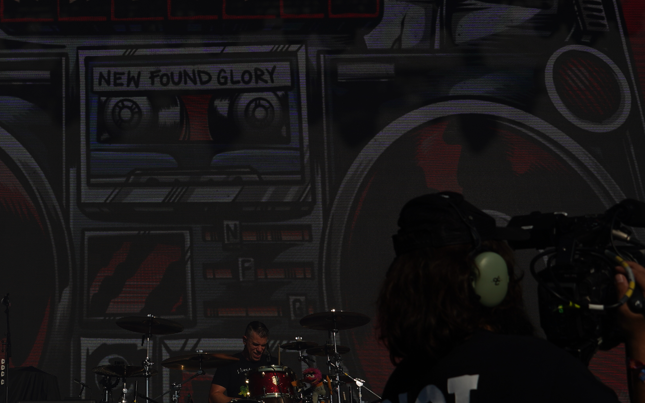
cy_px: 142
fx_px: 1178
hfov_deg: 29.5
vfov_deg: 19.4
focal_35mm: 67
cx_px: 84
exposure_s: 1/1600
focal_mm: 36
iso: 100
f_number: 8
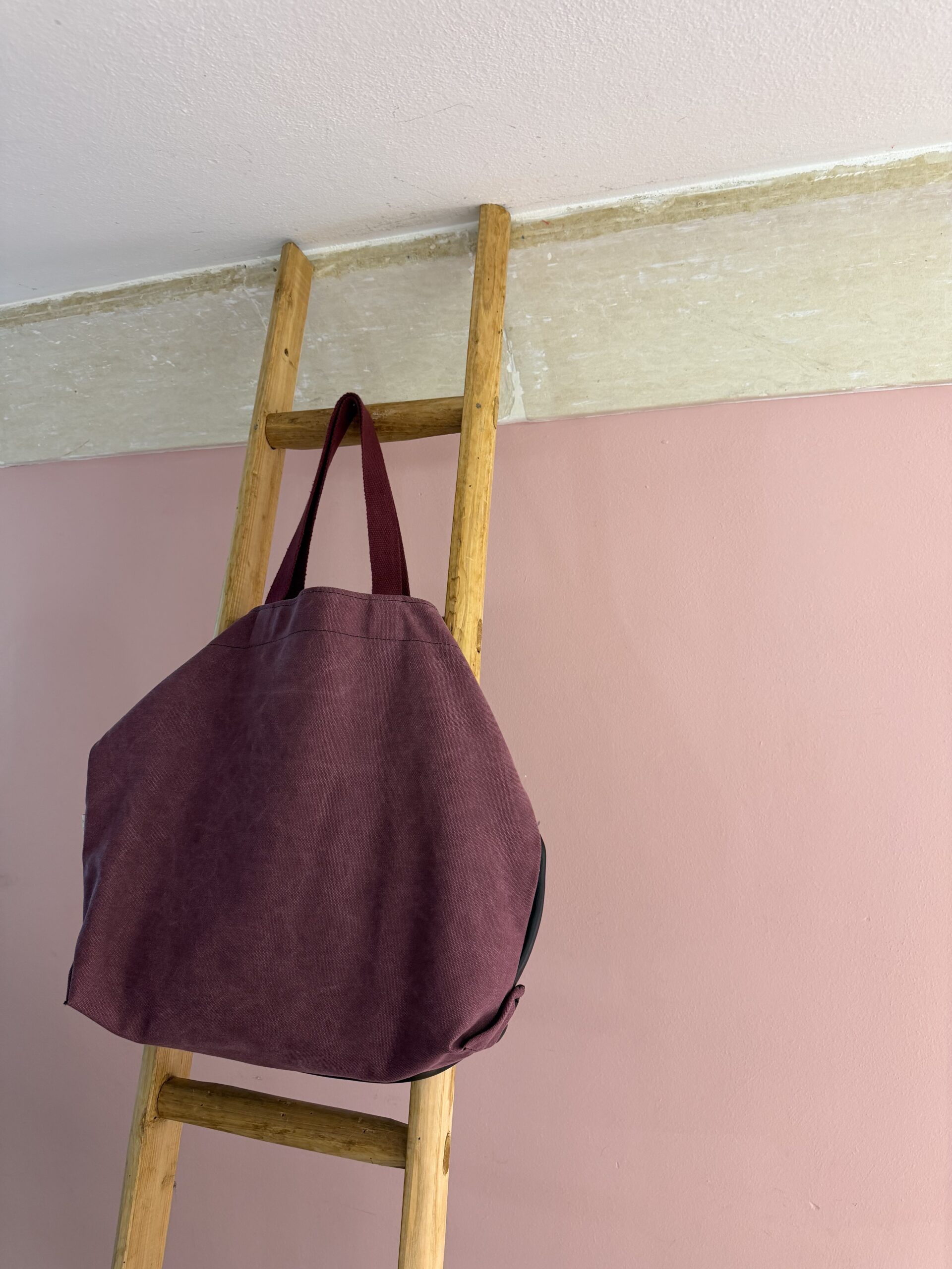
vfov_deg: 71.6
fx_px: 880
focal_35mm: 24
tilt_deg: -3.8
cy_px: 634
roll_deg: -0.1
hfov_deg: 56.8
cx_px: 476
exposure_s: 1/50
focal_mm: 6.76
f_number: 1.78
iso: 160
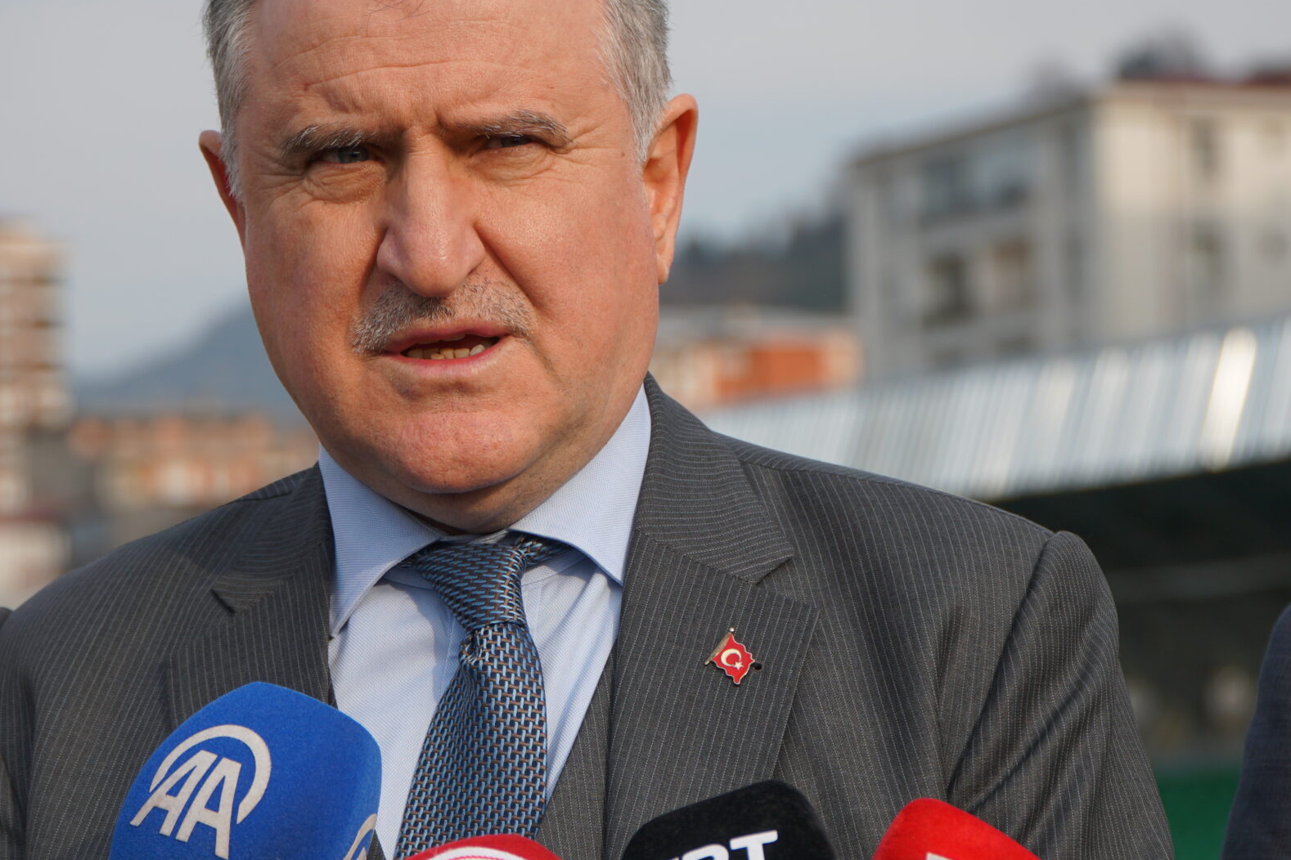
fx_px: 5235
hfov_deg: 14.1
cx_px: 609
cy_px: 504
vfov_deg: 9.4
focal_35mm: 146
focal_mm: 60
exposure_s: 1/800
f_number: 4.5
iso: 100
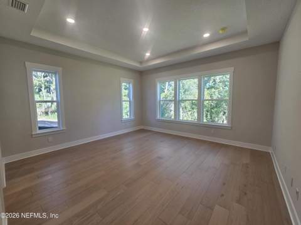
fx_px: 113
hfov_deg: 106.2
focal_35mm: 13
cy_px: 112
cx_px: 150
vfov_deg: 89.8
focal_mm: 2.2
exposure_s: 1/60
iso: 64
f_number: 2.2
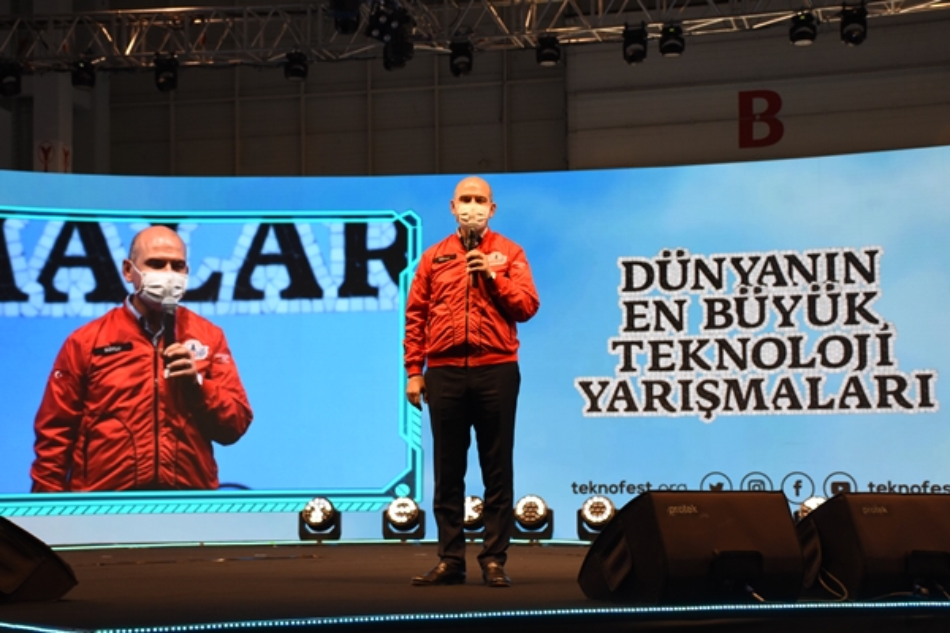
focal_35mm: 63
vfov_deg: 21.6
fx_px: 1662
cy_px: 316
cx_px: 475
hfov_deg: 31.9
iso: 1000
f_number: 5.6
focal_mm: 42
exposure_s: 1/160
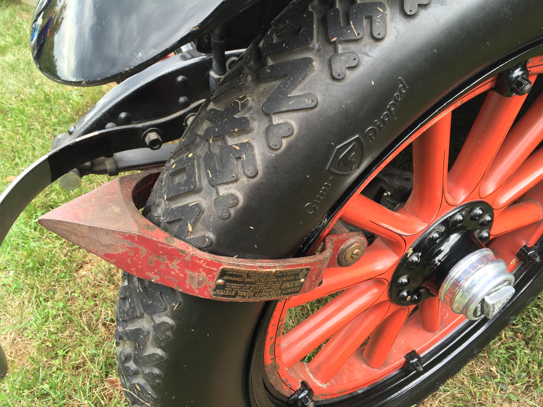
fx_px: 455
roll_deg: -5.3
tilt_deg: -36.6
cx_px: 272
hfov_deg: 61.7
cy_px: 204
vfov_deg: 48.2
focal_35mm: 29
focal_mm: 4.15
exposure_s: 1/40
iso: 32
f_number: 2.2
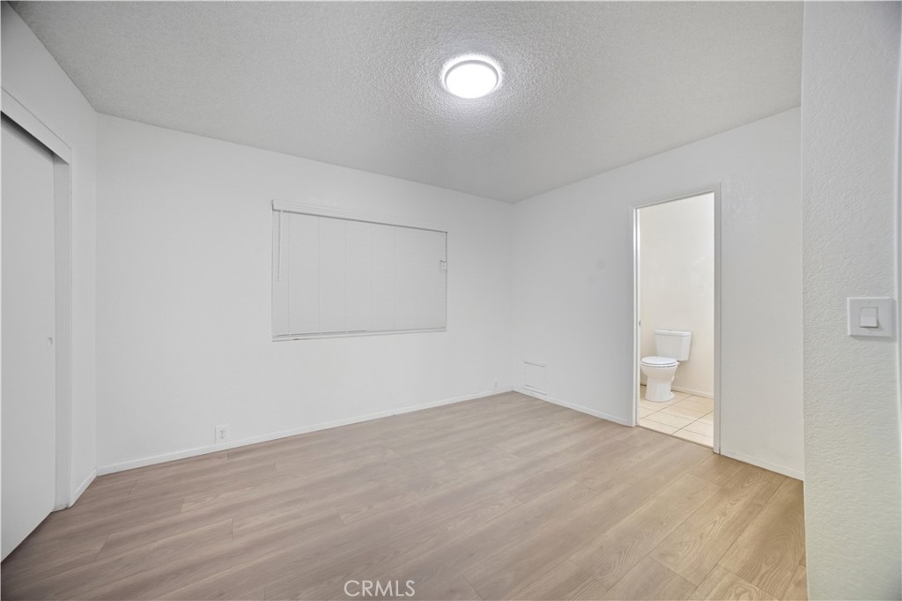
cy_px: 300
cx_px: 451
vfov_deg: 87.2
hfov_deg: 110.0
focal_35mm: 13
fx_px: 316
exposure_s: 1/13
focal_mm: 12.6
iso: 1250
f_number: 8
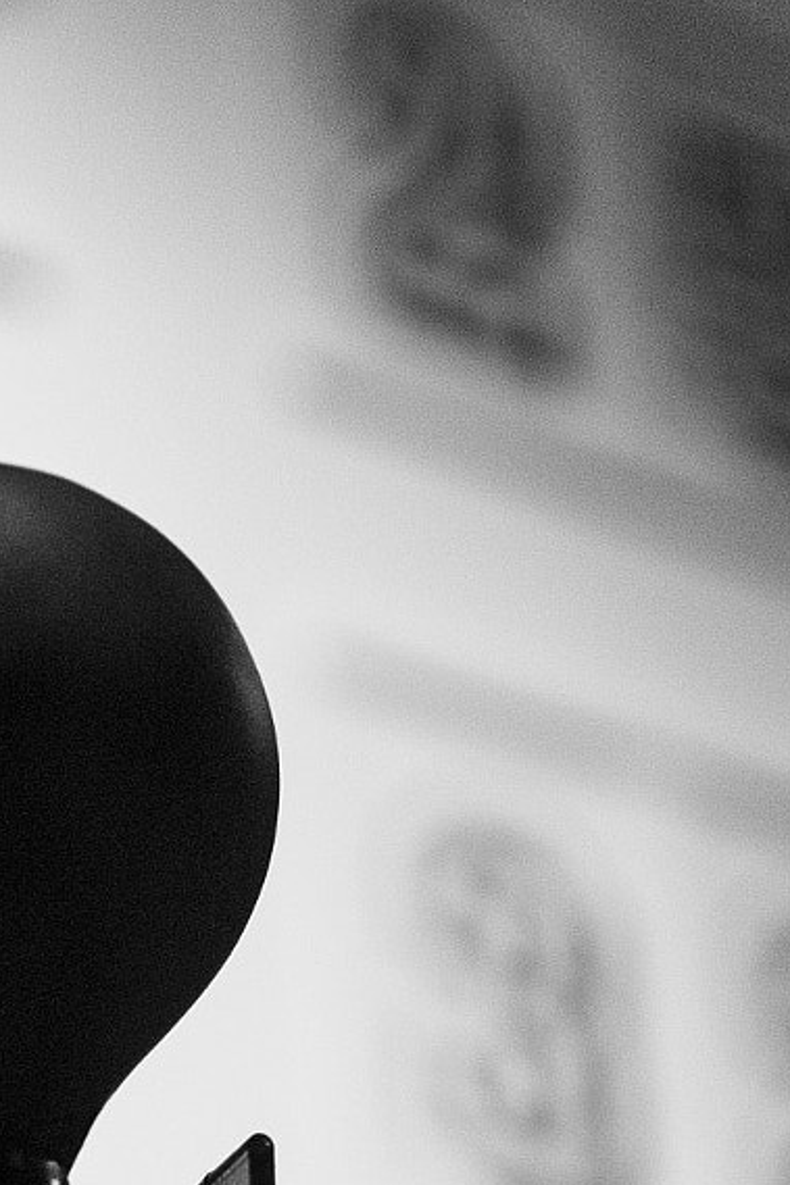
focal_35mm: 118
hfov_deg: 11.6
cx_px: 325
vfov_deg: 16.9
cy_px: 1252
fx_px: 3886
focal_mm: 28
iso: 1000
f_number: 2.8
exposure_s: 1/125
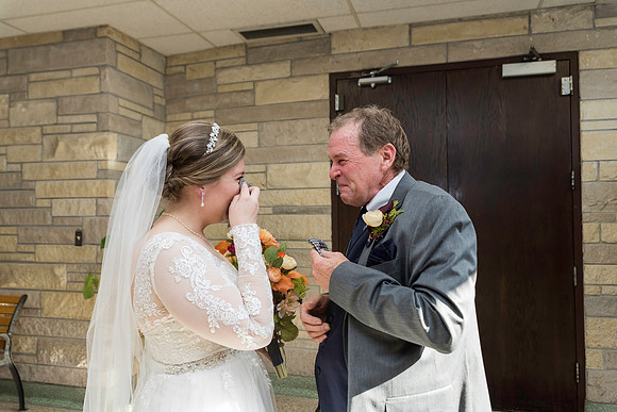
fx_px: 497
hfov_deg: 63.6
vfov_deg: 45.0
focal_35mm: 29
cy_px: 206
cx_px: 308
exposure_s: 1/200
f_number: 4.5
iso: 640
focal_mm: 29
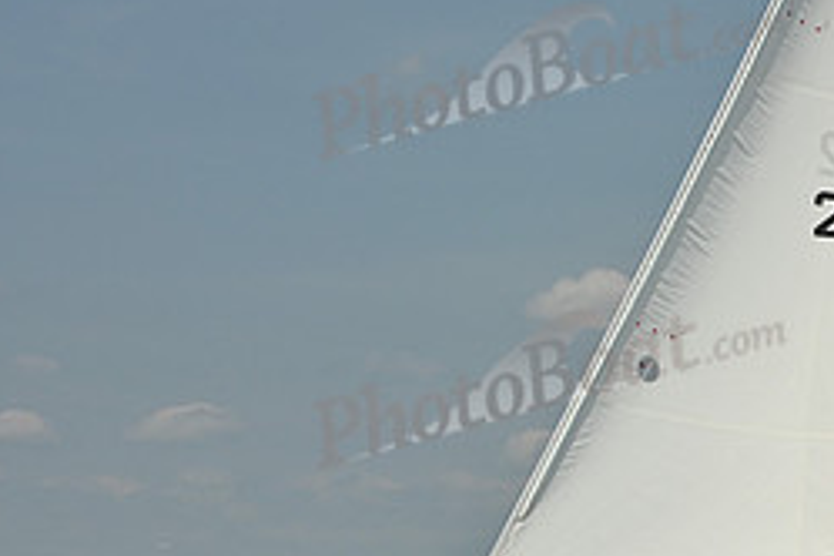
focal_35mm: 163
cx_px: 961
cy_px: 507
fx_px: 3776
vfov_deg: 8.4
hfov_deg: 12.4
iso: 320
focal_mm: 70
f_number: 14
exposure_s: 1/1250
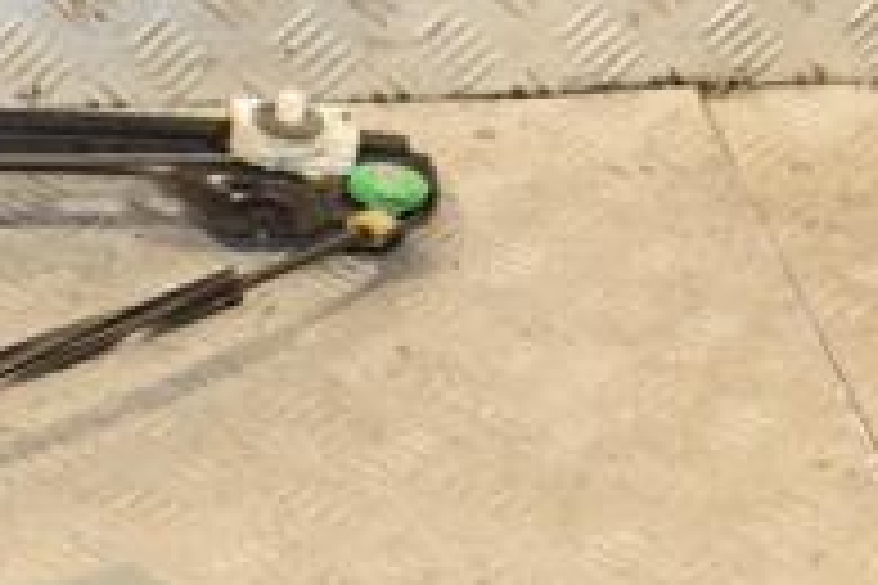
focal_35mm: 120
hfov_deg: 16.6
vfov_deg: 11.4
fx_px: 2926
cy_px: 418
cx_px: -63
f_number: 5
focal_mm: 26
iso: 800
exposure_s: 1/200
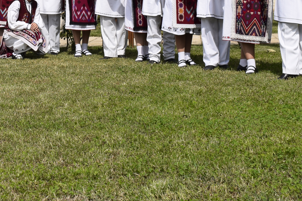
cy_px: -53
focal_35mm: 103
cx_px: 10
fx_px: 866
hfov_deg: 19.3
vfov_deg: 12.9
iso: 200
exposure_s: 1/500
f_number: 11
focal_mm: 27
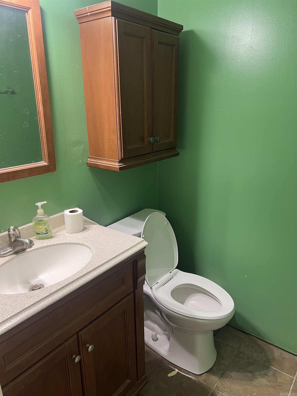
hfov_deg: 53.1
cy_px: 198
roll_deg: +0.7
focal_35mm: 26
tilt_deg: -18.3
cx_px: 148
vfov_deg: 67.3
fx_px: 297
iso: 160
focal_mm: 5.7
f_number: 1.5
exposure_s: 1/60
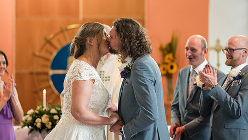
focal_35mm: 122
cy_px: 57
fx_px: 802
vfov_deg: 9.9
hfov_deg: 17.6
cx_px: 117
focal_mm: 85
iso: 640
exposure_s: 1/500
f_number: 1.4
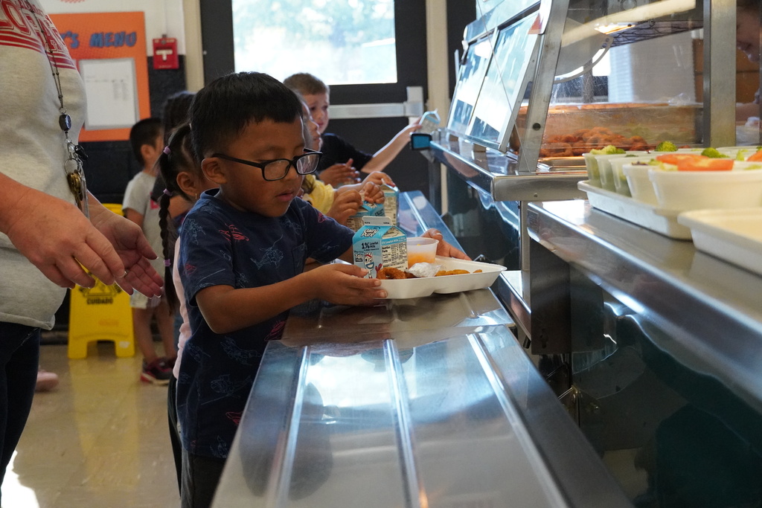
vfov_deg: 23.8
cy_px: 254
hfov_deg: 35.0
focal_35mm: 57
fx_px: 1207
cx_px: 381
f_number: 4.5
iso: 6400
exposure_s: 1/1000
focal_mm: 38
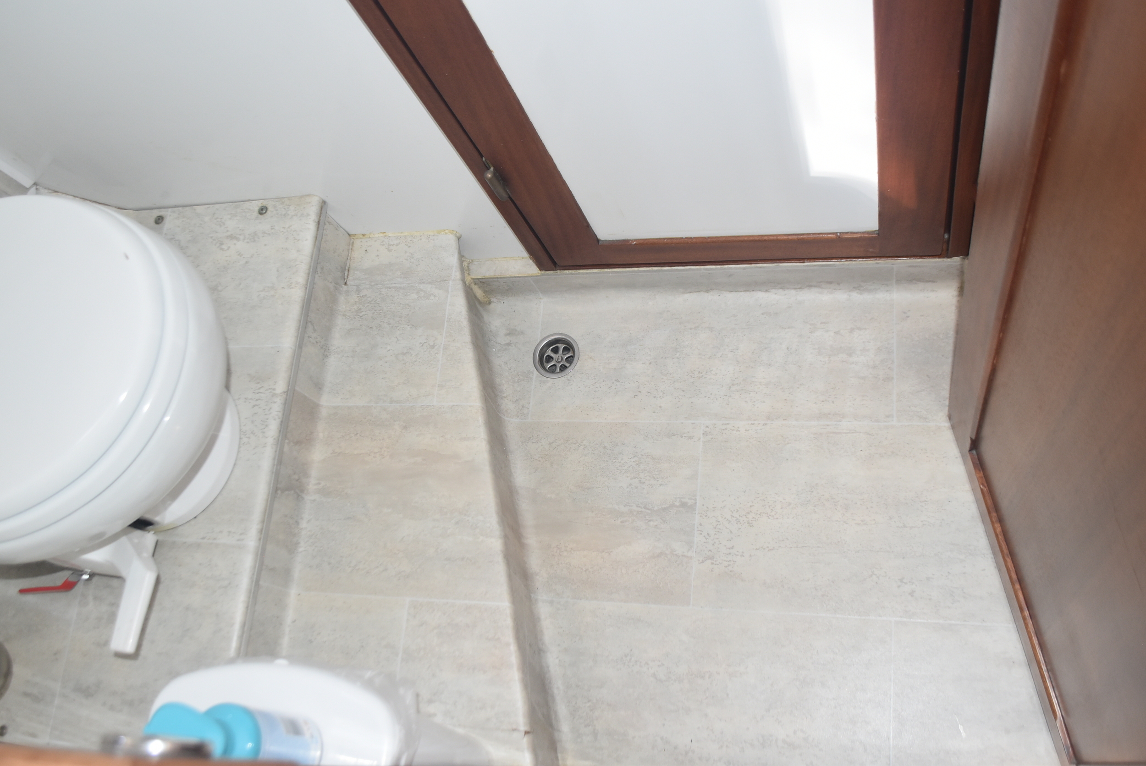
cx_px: 573
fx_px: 1051
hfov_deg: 57.2
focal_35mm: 33
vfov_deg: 40.0
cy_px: 383
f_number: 4.5
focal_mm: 22
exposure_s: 1/80
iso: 800
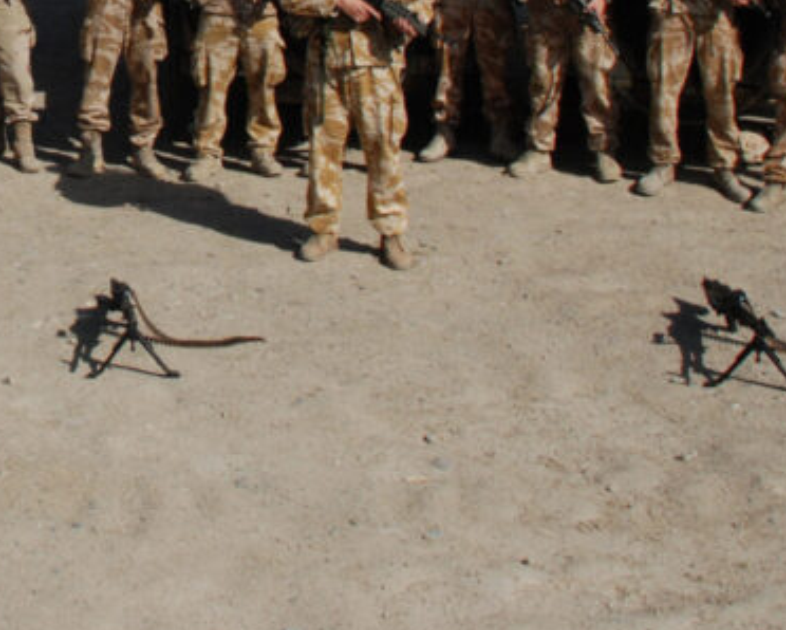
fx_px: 2327
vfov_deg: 14.8
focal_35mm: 100
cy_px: -151
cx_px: -182
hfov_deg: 18.1
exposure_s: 1/640
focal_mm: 22
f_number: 13
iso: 400
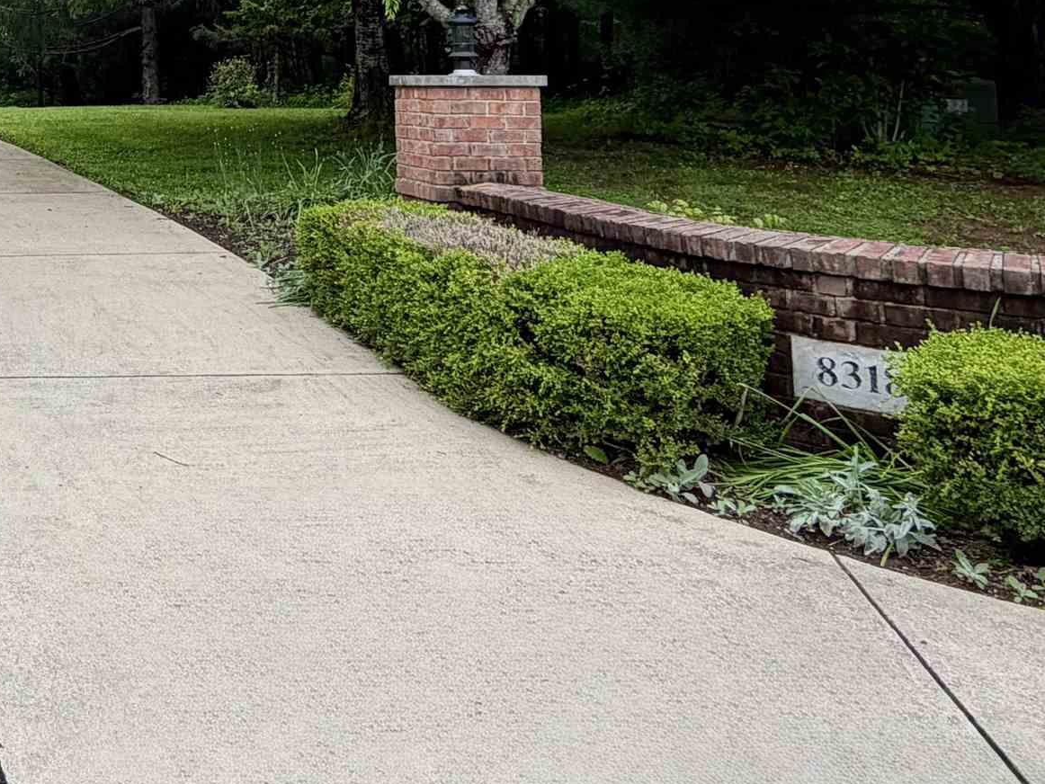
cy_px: -147
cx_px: -114
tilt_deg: +5.3
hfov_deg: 40.2
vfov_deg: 32.3
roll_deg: +0.4
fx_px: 1117
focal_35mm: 37
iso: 64
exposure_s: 1/479
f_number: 2.2
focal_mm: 2.22
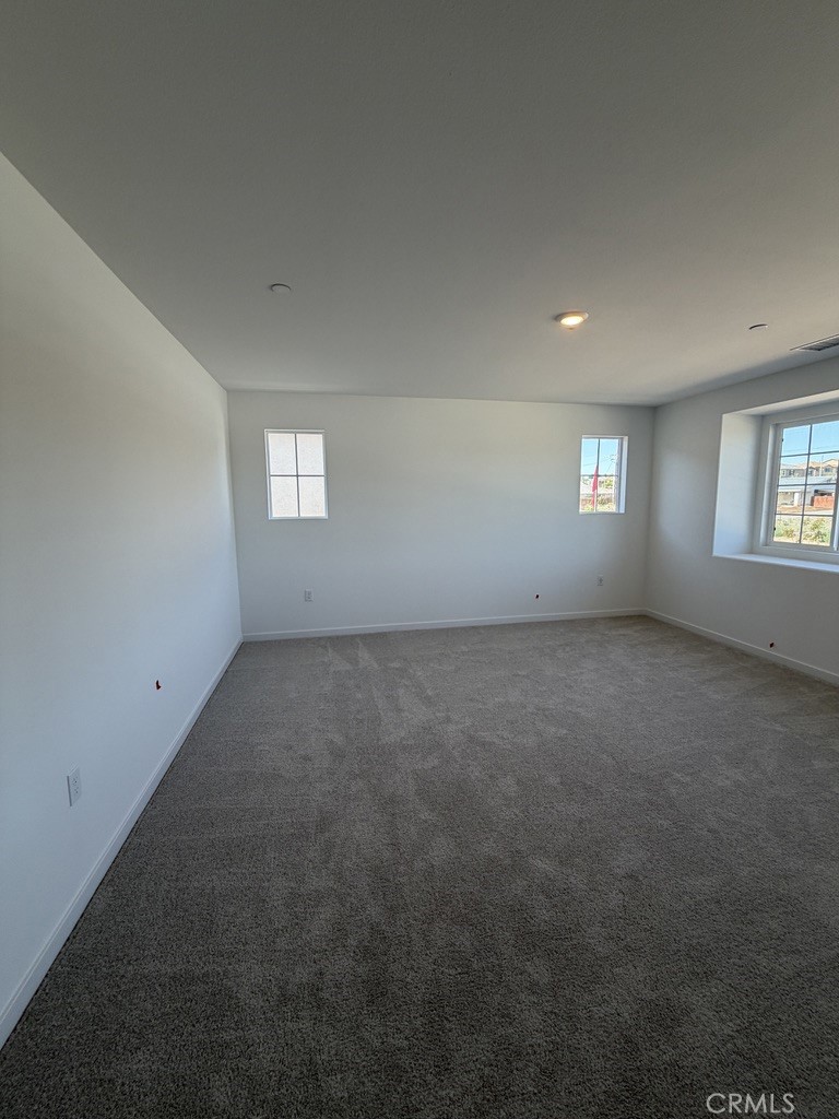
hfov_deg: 85.7
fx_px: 452
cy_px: 560
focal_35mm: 14
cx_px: 420
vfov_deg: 102.1
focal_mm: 2.22
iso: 64
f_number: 2.2
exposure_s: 1/120
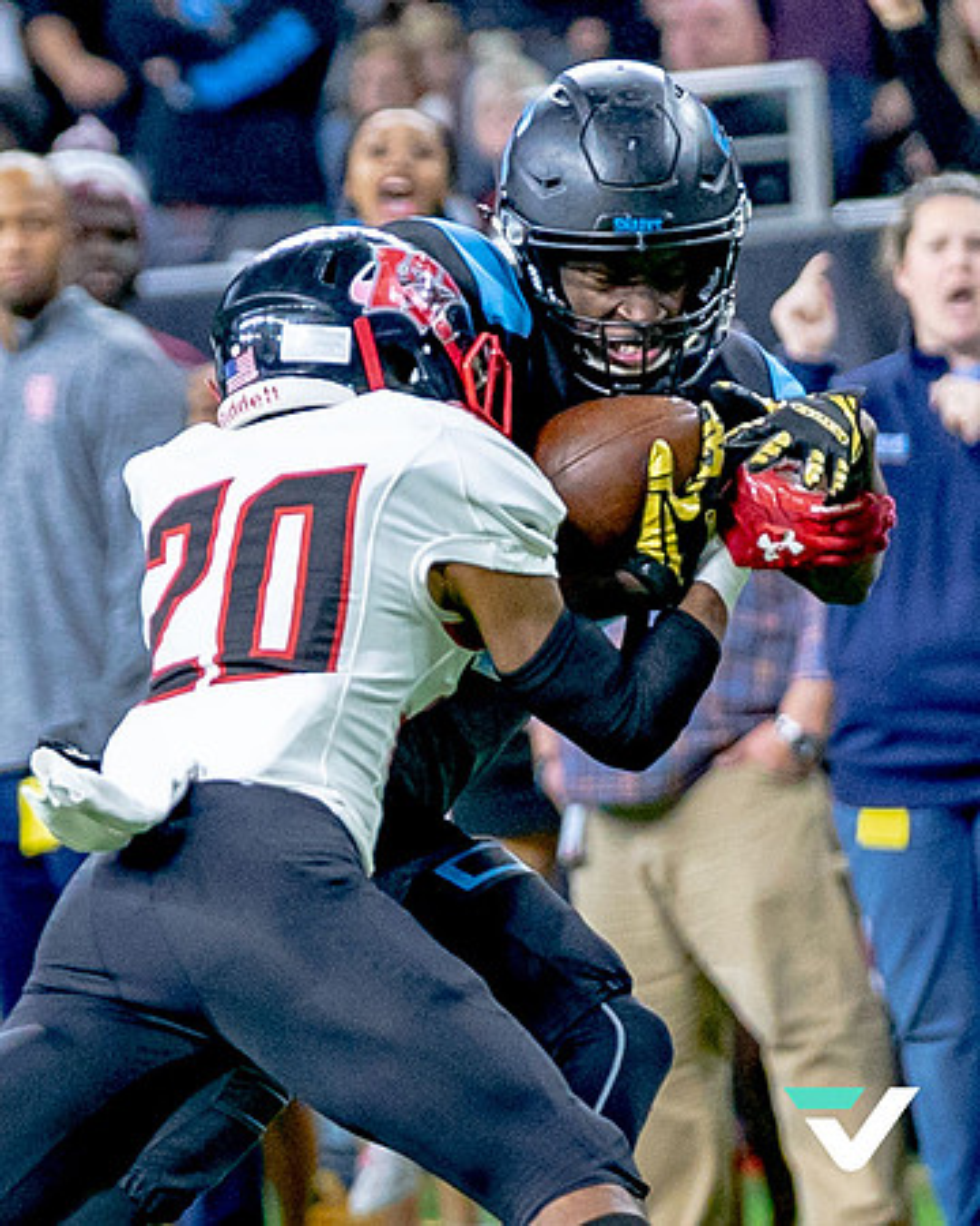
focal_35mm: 744
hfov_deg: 2.1
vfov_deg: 2.6
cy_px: 848
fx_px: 26990
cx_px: -297
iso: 2000
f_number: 2.8
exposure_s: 1/1500
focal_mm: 184
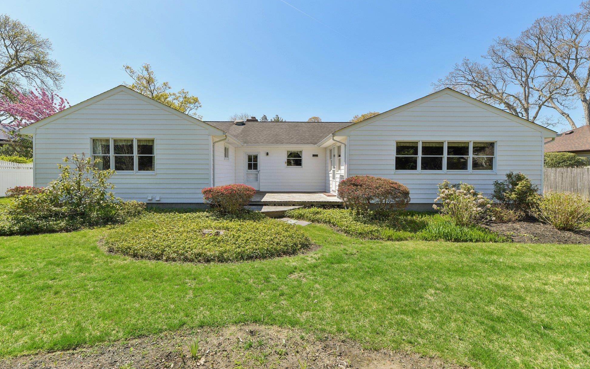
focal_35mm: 16
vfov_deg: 71.2
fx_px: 257
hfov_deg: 97.8
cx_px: 291
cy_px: 176
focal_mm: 15
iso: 200
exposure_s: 1/320
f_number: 9
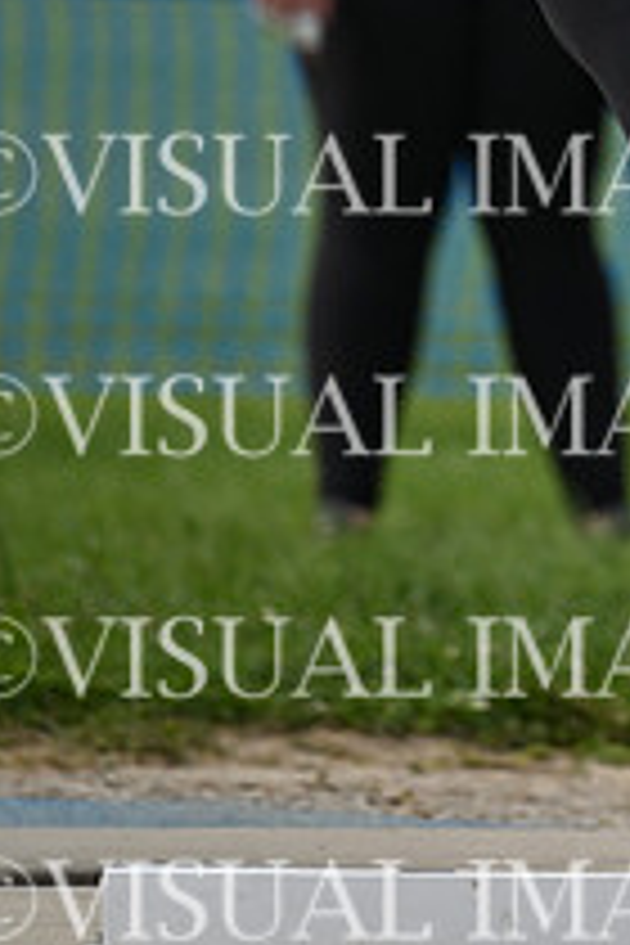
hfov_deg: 1.2
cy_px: -189
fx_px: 28978
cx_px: 821
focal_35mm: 1104
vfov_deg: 1.9
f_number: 4.5
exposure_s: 1/4000
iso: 500
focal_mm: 400
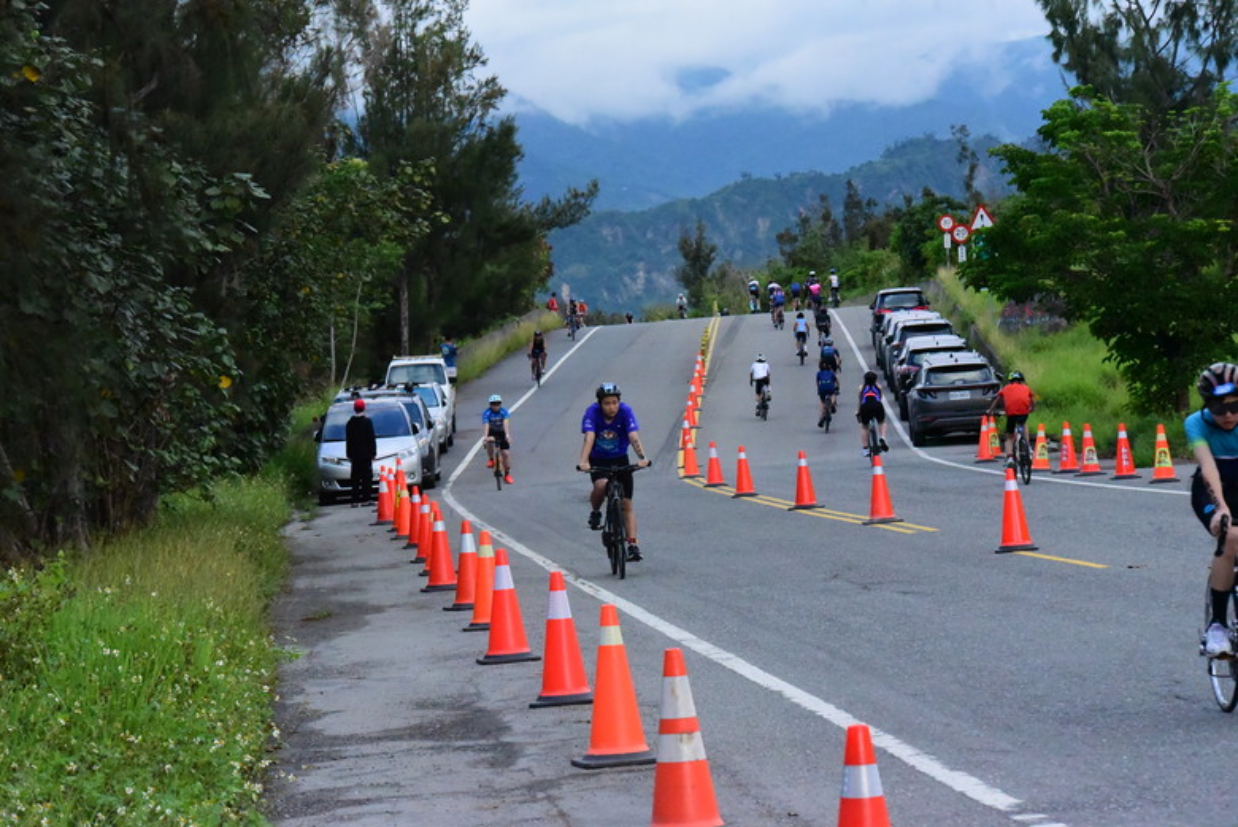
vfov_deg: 10.2
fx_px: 4645
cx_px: 619
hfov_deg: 15.2
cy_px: 414
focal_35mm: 135
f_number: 14
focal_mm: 135
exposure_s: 1/3200
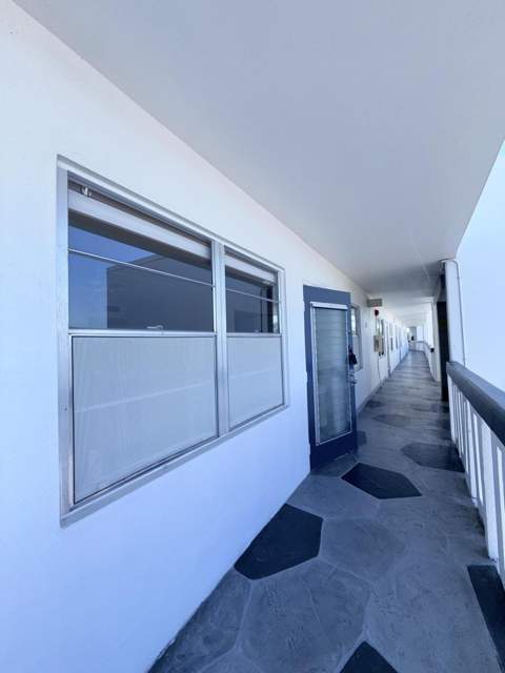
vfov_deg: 102.1
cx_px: 252
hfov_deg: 85.7
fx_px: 272
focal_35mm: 14
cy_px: 336
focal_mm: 2.22
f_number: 2.2
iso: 16
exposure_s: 1/284
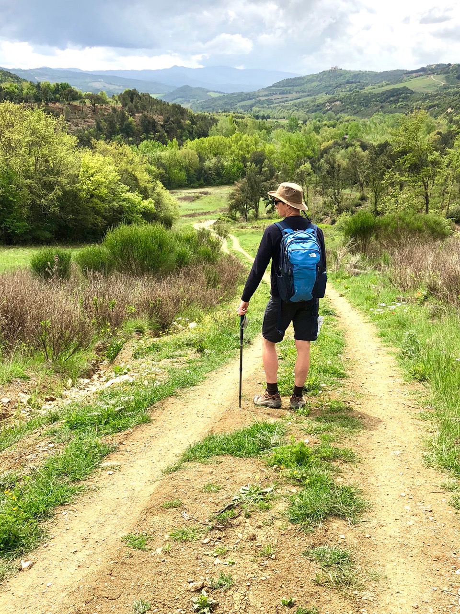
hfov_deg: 37.7
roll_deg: +0.3
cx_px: 230
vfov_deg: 49.0
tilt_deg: -16.1
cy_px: 307
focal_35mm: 38
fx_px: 673
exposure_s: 1/1656
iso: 20
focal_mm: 4
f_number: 1.8
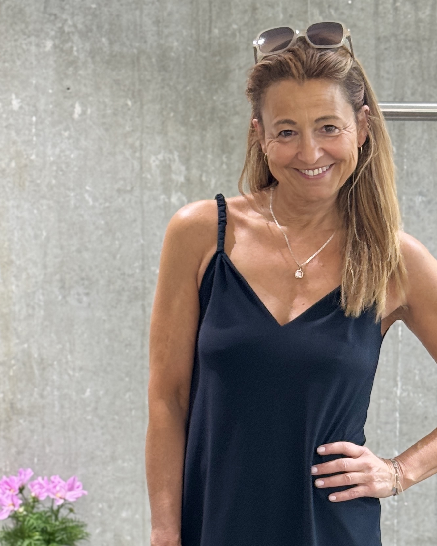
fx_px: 1843
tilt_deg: -6.8
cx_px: 350
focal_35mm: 114
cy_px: 510
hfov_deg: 13.5
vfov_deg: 16.6
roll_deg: +0.3
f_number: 1.78
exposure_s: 1/100
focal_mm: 6.76
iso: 160
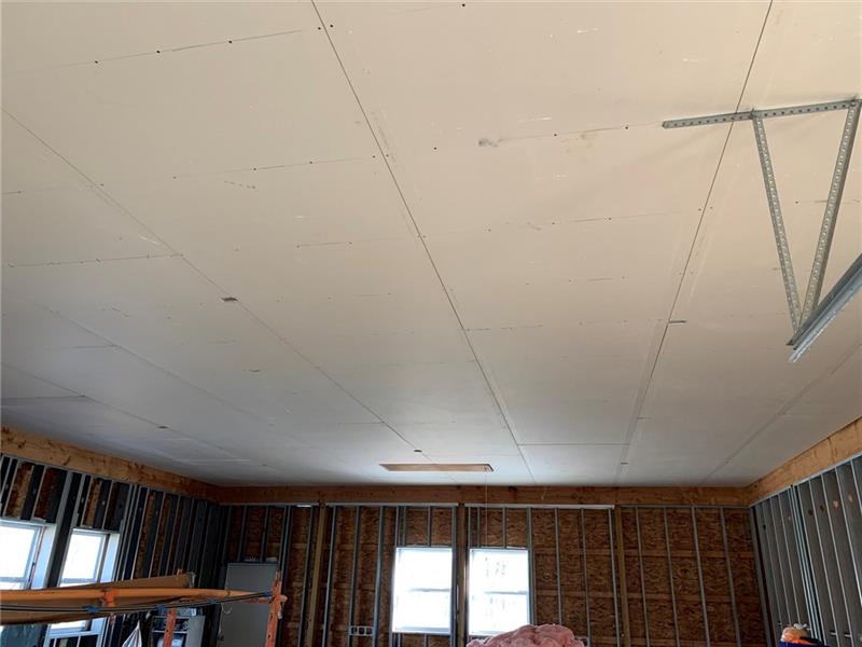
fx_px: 647
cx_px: 431
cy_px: 324
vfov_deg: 53.1
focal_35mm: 26
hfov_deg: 67.3
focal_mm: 4.25
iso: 125
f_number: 1.8
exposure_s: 1/60
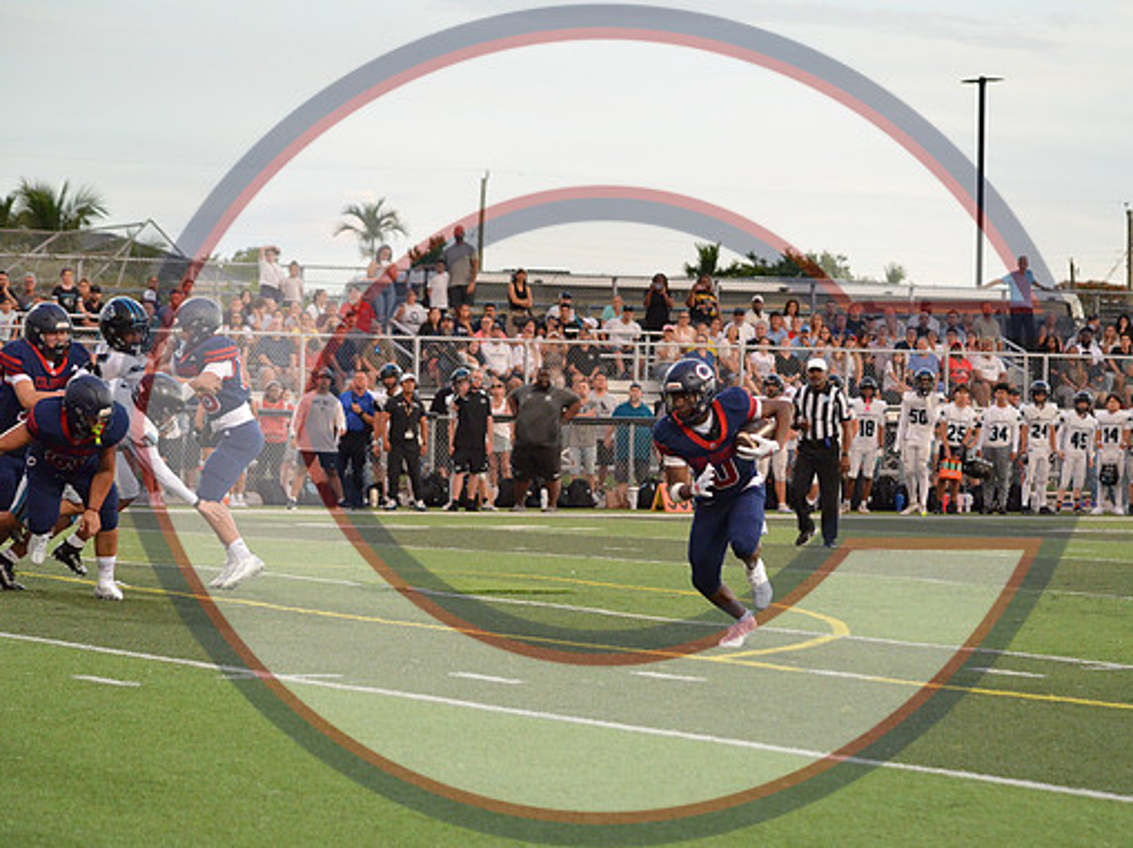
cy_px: 425
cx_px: 594
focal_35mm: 151
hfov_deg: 13.1
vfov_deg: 9.8
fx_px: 4939
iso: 2000
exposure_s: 1/500
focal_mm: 92
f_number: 4.5
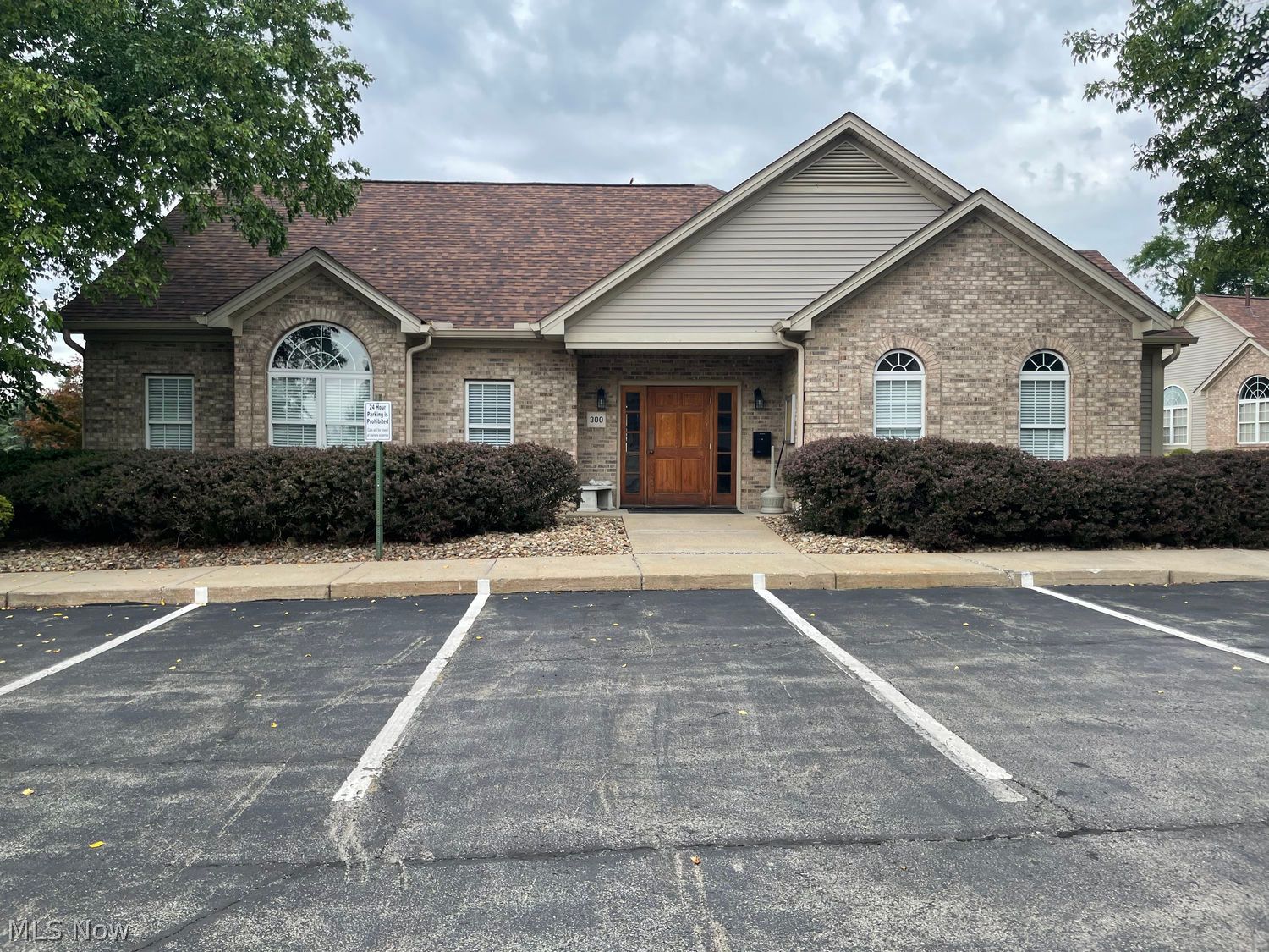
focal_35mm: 26
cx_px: 634
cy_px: 476
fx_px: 953
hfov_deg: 67.3
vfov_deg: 53.1
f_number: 1.6
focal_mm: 4.2
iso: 32
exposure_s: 1/520
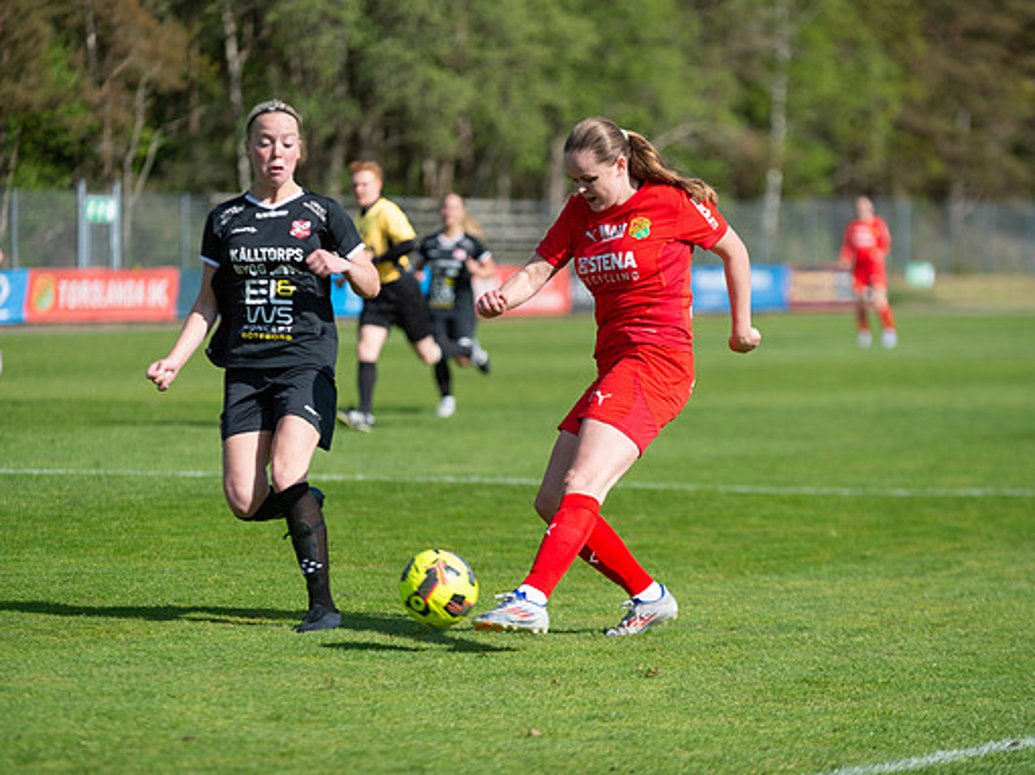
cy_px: 390
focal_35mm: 175
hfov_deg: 11.3
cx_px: 513
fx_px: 5230
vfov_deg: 8.5
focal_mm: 160
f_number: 3.2
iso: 100
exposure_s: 1/1600
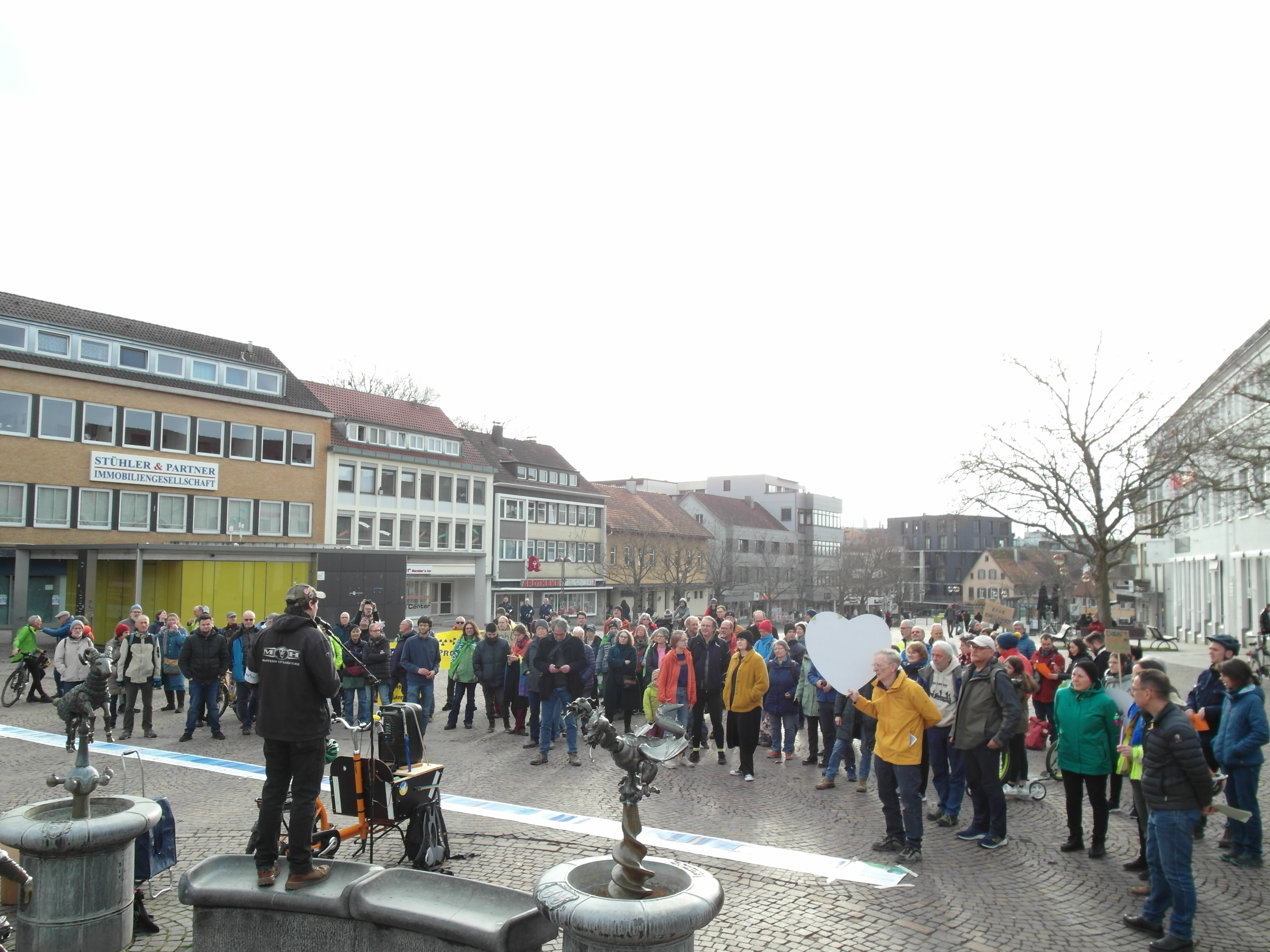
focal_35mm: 24
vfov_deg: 56.8
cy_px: 476
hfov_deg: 71.6
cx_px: 635
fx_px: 881
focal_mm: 5.2
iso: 80
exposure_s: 1/180
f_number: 3.9
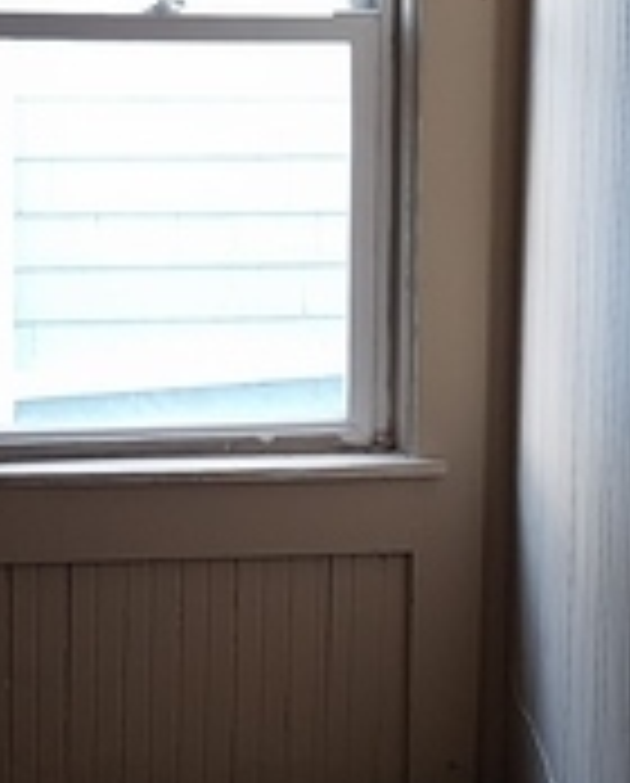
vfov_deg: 19.6
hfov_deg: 15.8
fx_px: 2253
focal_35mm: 97
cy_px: 191
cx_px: 486
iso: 125
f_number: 1.8
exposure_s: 1/50
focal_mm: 4
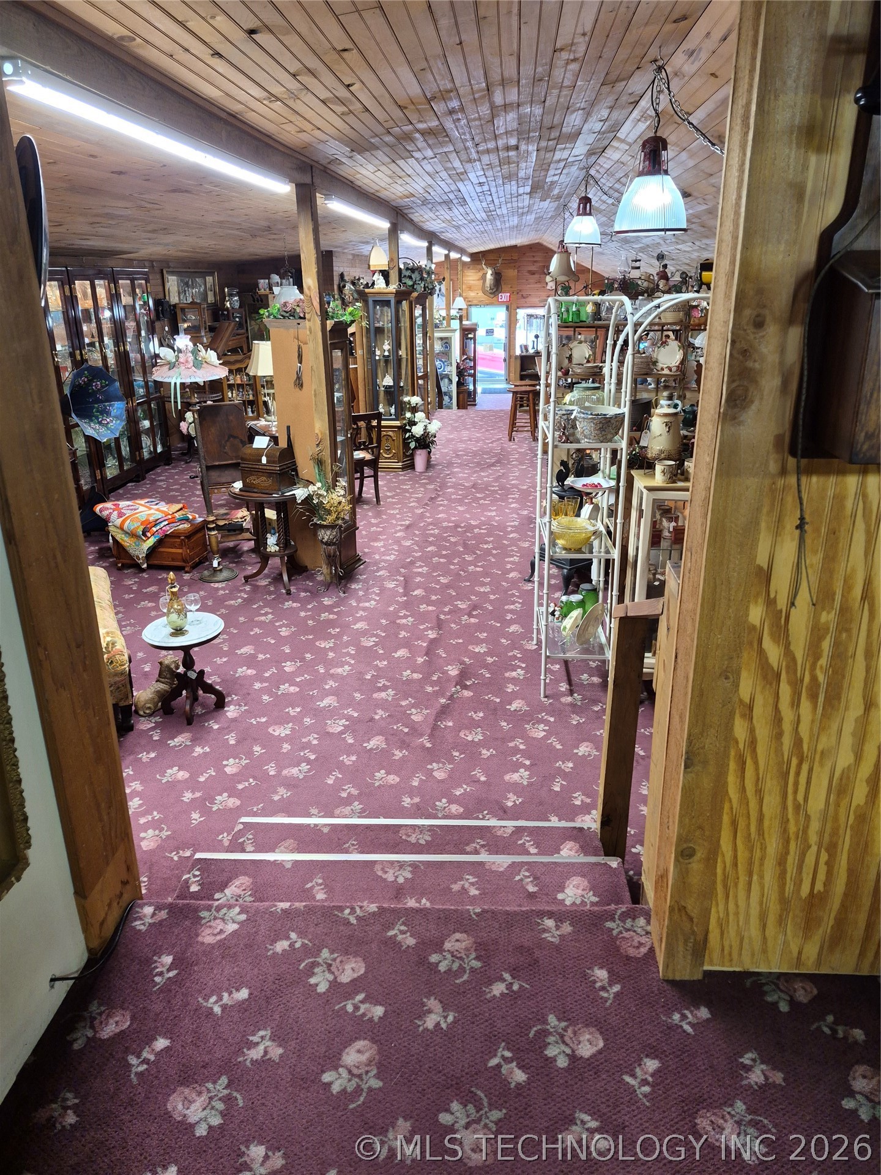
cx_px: 440
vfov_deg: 73.9
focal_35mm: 23
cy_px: 588
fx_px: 780
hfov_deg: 58.9
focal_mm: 5.4
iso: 320
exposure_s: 1/120
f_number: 1.8
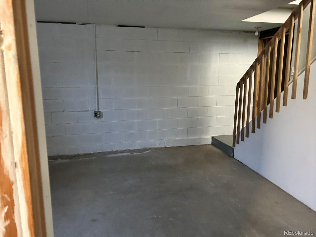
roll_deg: -1.5
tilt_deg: -5.4
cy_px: 118
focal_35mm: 26
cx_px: 158
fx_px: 237
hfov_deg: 67.3
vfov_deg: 53.1
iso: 640
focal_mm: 5.7
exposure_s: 1/36
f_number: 1.5
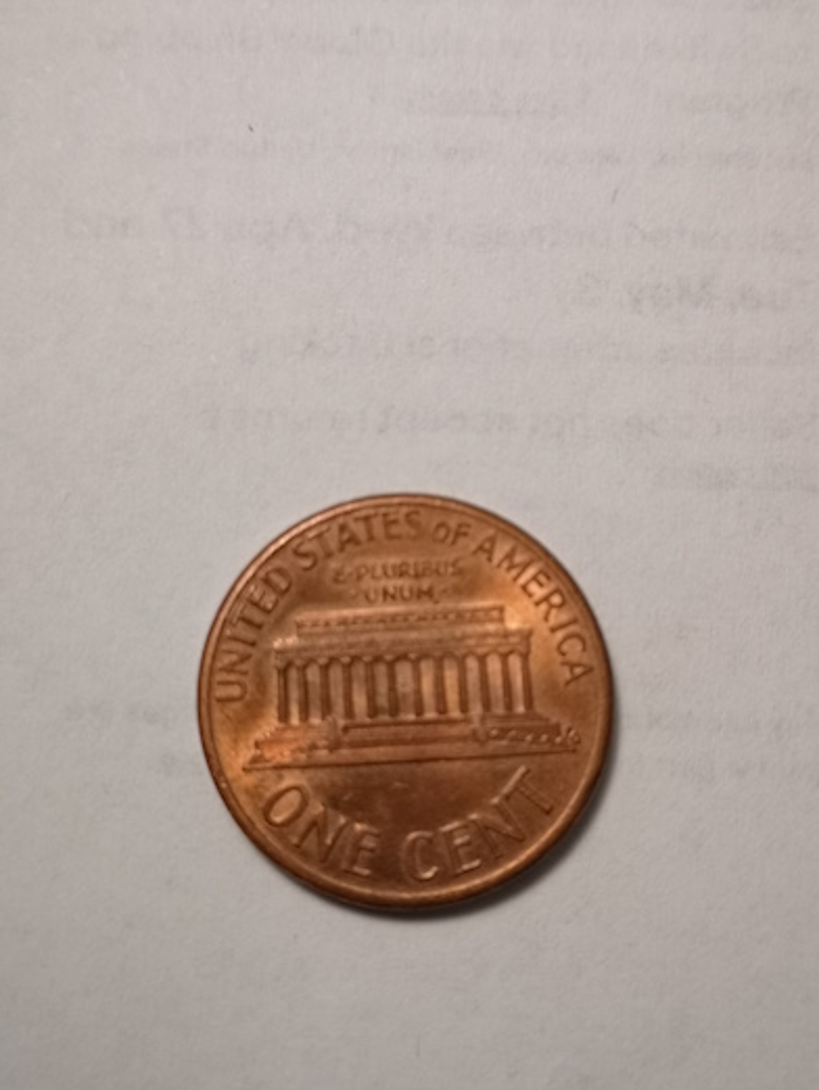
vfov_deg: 39.6
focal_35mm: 48
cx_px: 405
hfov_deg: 30.3
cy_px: 550
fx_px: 1513
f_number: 1.8
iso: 200
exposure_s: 1/50
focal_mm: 5.58
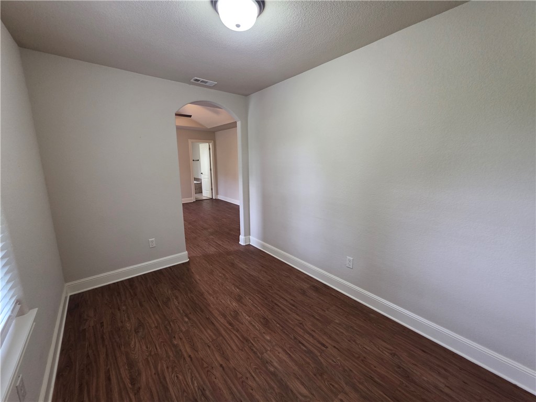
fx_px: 201
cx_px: 268
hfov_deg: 106.2
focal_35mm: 13
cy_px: 201
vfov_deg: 89.9
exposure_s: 1/60
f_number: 1.9
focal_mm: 2.2
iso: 250
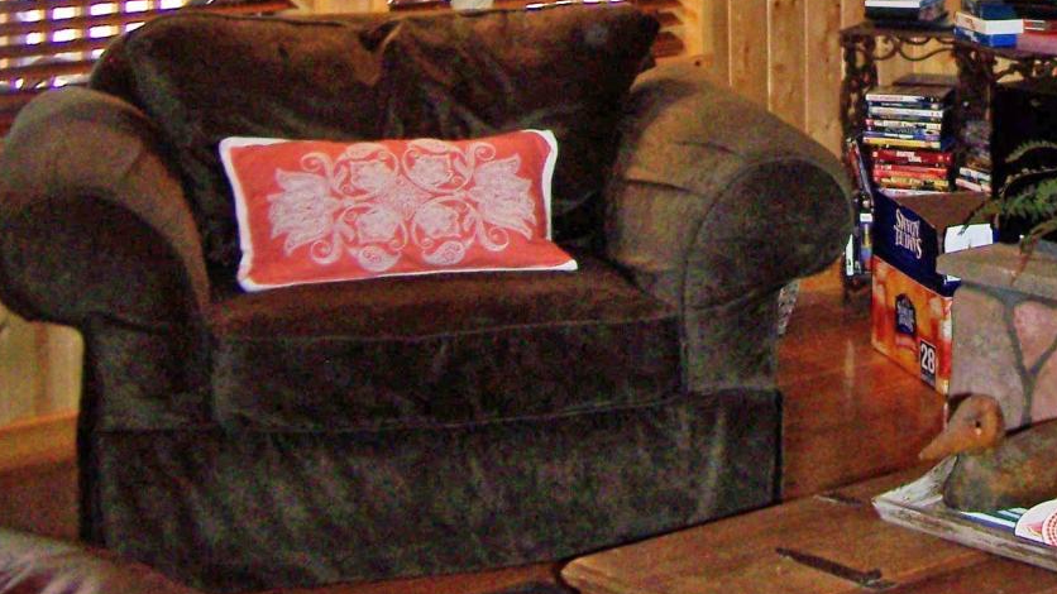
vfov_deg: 11.8
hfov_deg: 21.1
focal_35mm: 99
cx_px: 938
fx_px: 2774
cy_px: -211
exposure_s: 1/60
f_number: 2.8
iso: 80
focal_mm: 6.3
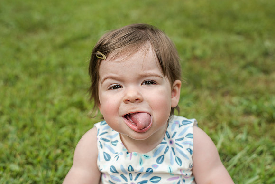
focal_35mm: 50
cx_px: 138
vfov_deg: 27.0
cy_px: 92
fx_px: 382
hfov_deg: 39.6
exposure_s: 1/2500
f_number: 4
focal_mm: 50
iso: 400
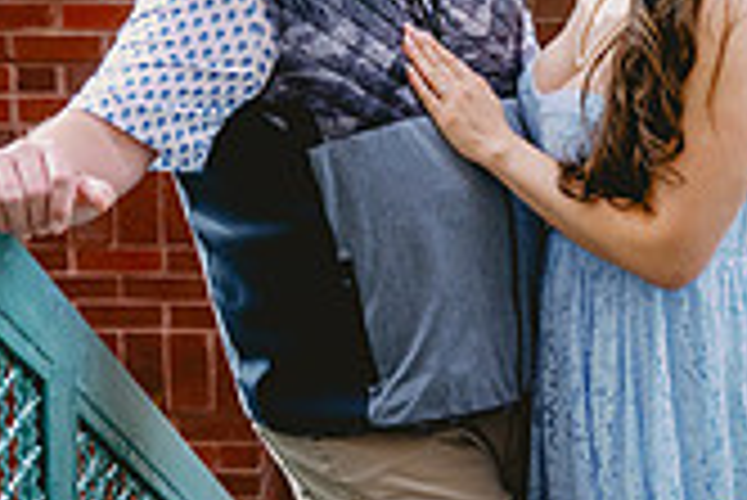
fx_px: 1973
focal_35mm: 95
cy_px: 207
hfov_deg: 21.4
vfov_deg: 14.4
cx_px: 475
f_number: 2.8
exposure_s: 1/1250
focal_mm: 24
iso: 320
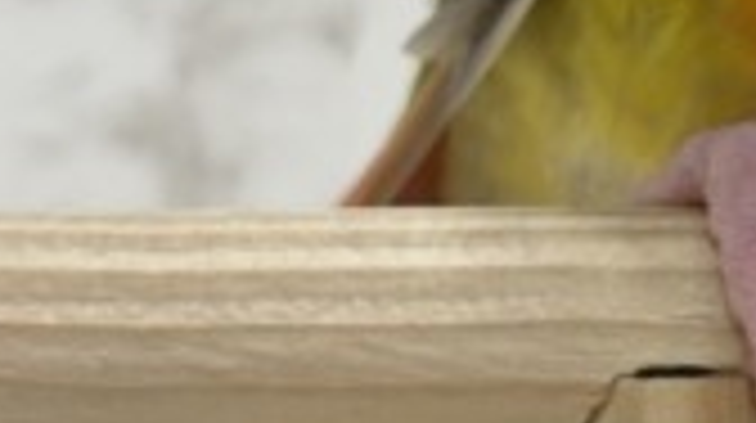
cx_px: 1296
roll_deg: +2.0
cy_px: -418
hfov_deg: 9.6
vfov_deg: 5.5
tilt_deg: +5.6
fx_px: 4324
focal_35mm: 216
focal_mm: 5.96
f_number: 1.6
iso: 40
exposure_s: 1/50
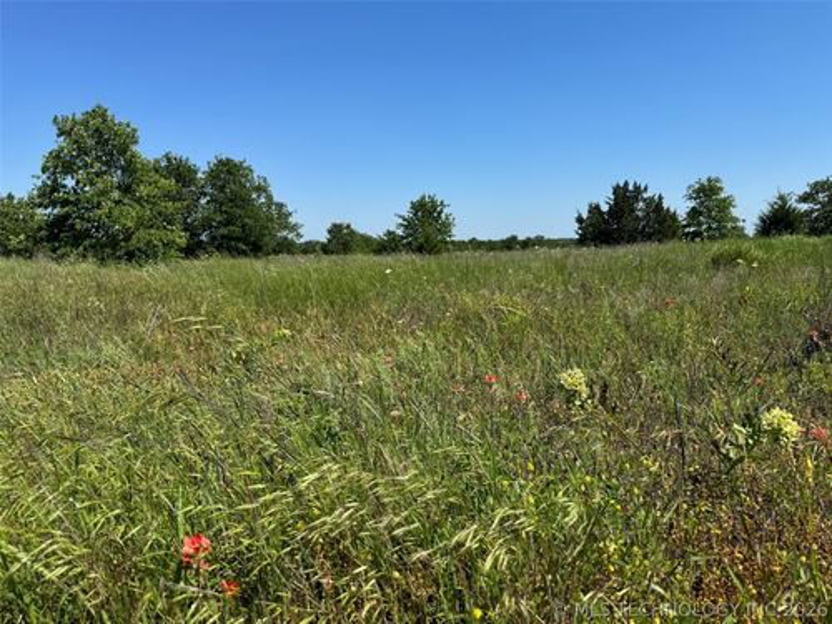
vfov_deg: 56.8
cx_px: 416
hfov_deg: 71.6
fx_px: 577
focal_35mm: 24
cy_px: 312
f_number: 1.78
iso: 80
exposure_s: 1/4950
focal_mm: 6.76
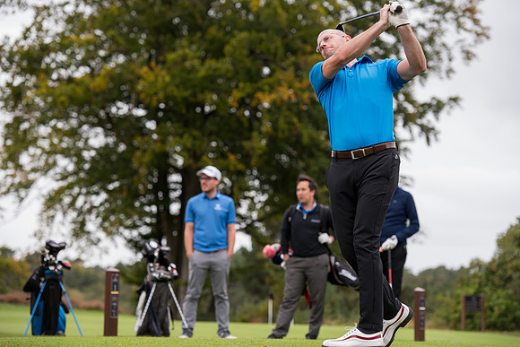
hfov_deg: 17.6
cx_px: 260
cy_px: 174
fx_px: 1676
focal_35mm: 116
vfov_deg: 11.8
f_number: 4
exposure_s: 1/1250
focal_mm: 116
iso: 800
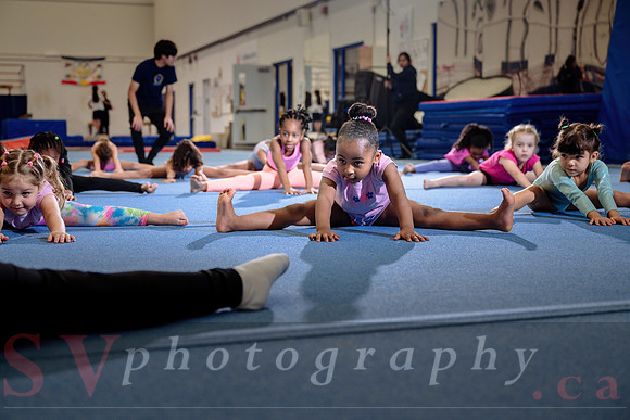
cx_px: 315
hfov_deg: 37.2
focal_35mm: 53
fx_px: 935
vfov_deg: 25.3
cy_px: 210
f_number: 3.5
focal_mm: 52
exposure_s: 1/160
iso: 800
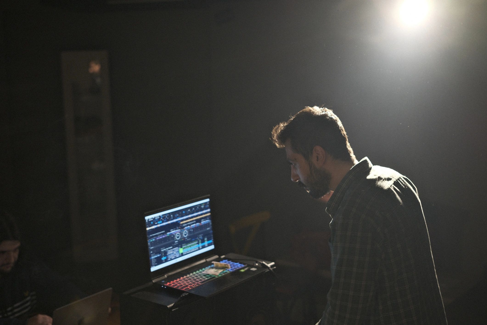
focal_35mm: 50
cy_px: 162
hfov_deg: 39.6
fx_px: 676
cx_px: 244
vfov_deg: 27.0
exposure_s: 1/25
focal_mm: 33
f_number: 1.8
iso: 500
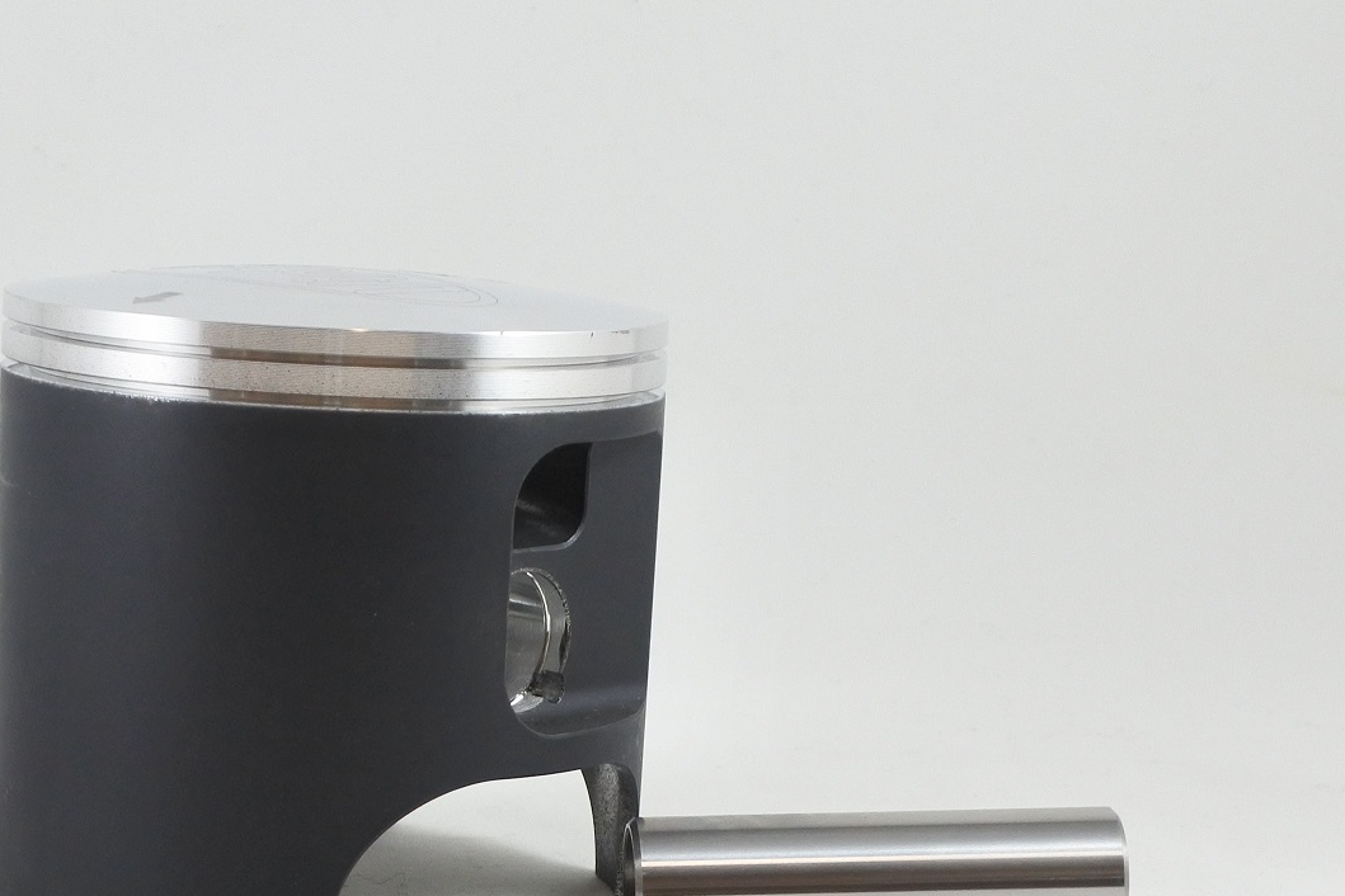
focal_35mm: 68
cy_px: 691
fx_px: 2540
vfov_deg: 19.8
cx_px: 274
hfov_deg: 29.0
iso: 500
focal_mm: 14.7
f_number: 4.2
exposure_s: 1/125
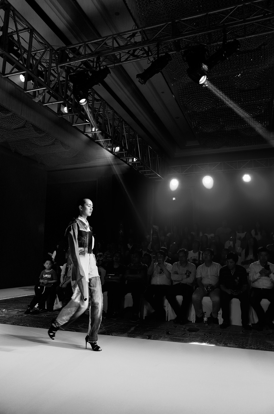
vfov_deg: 65.6
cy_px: 207
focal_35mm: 28
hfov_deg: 46.2
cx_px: 137
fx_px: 321
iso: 400
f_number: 3.2
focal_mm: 18.3
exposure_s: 1/160
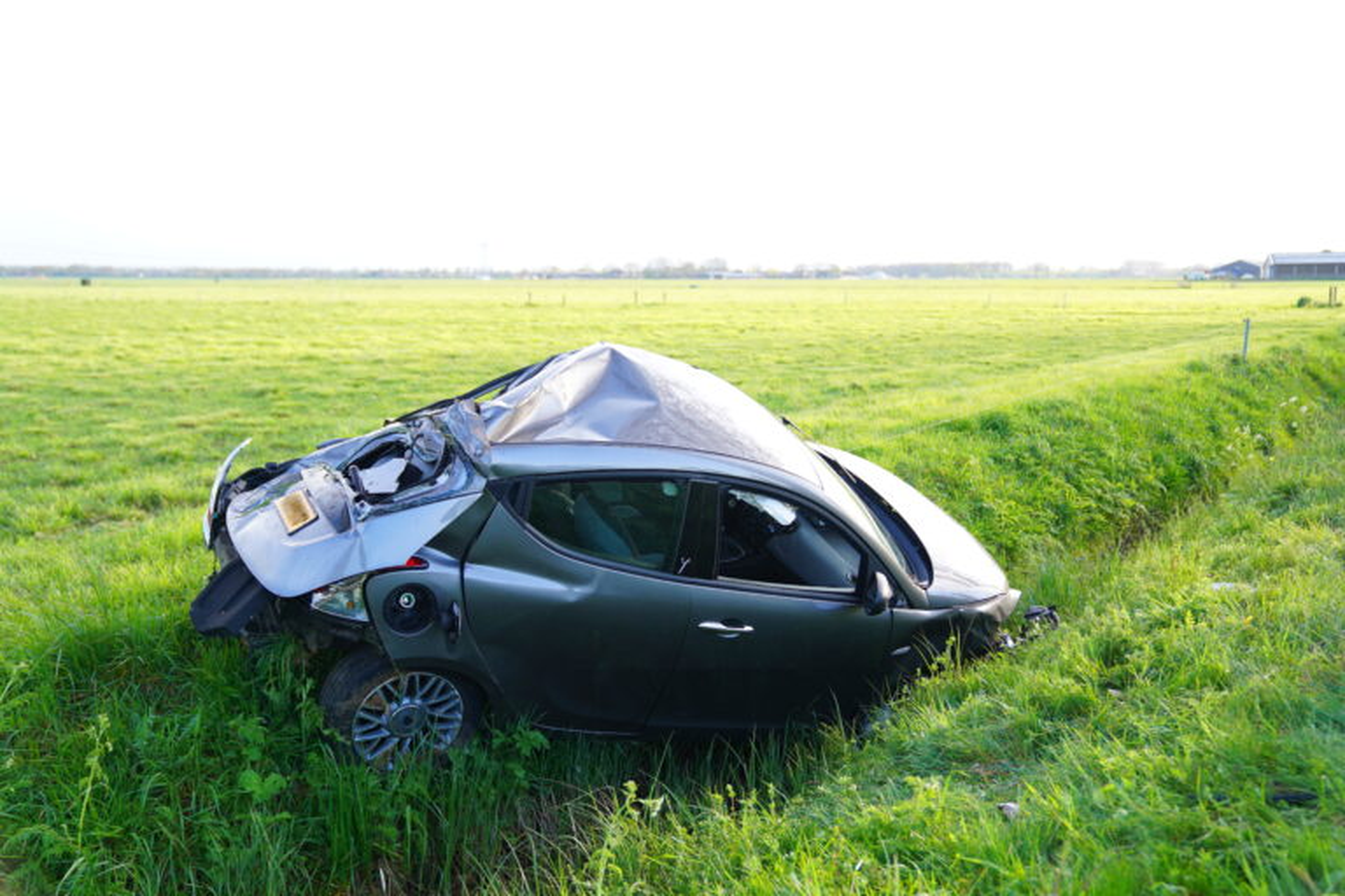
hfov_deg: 54.4
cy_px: 448
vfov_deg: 37.9
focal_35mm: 35
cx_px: 672
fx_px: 1308
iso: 125
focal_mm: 35
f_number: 2.8
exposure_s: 1/160
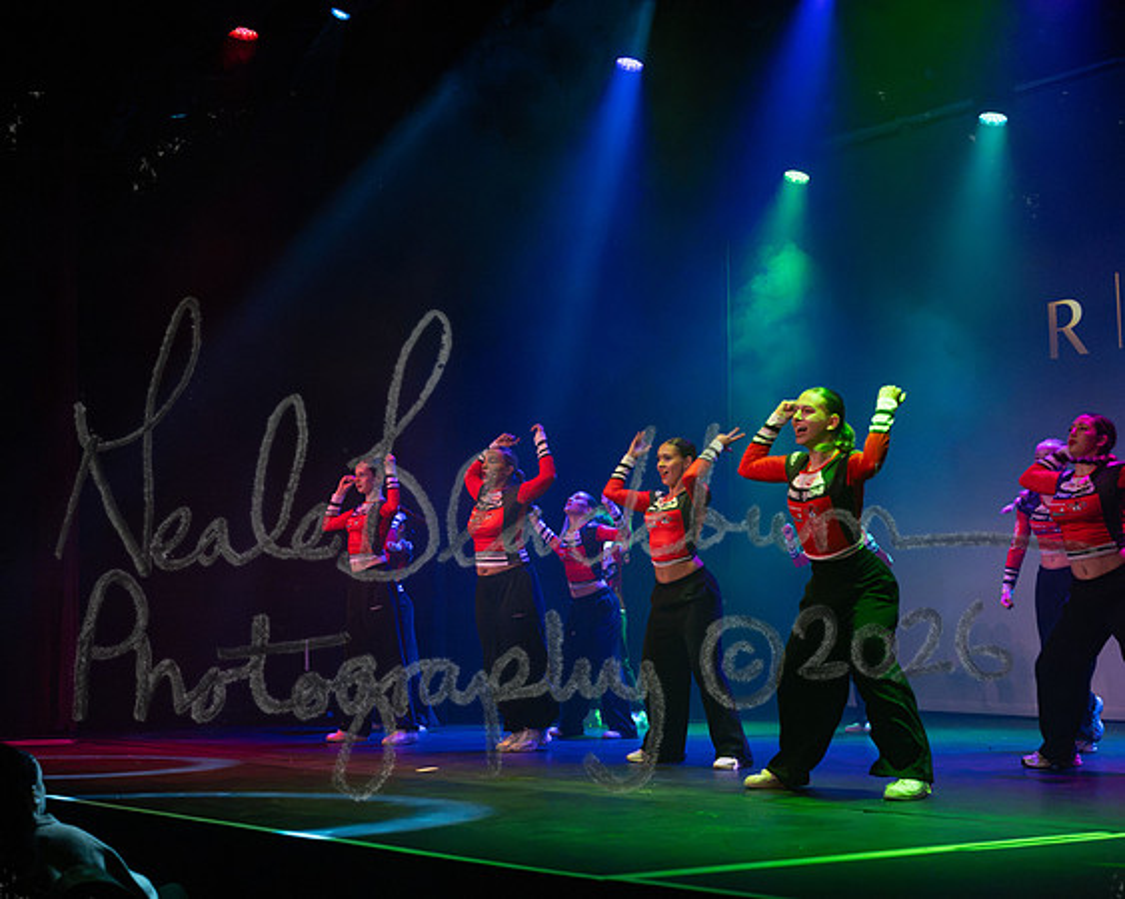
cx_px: 486
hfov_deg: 33.3
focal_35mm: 56
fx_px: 1875
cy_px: 450
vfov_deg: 27.0
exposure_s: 1/400
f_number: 5
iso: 6400
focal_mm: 50
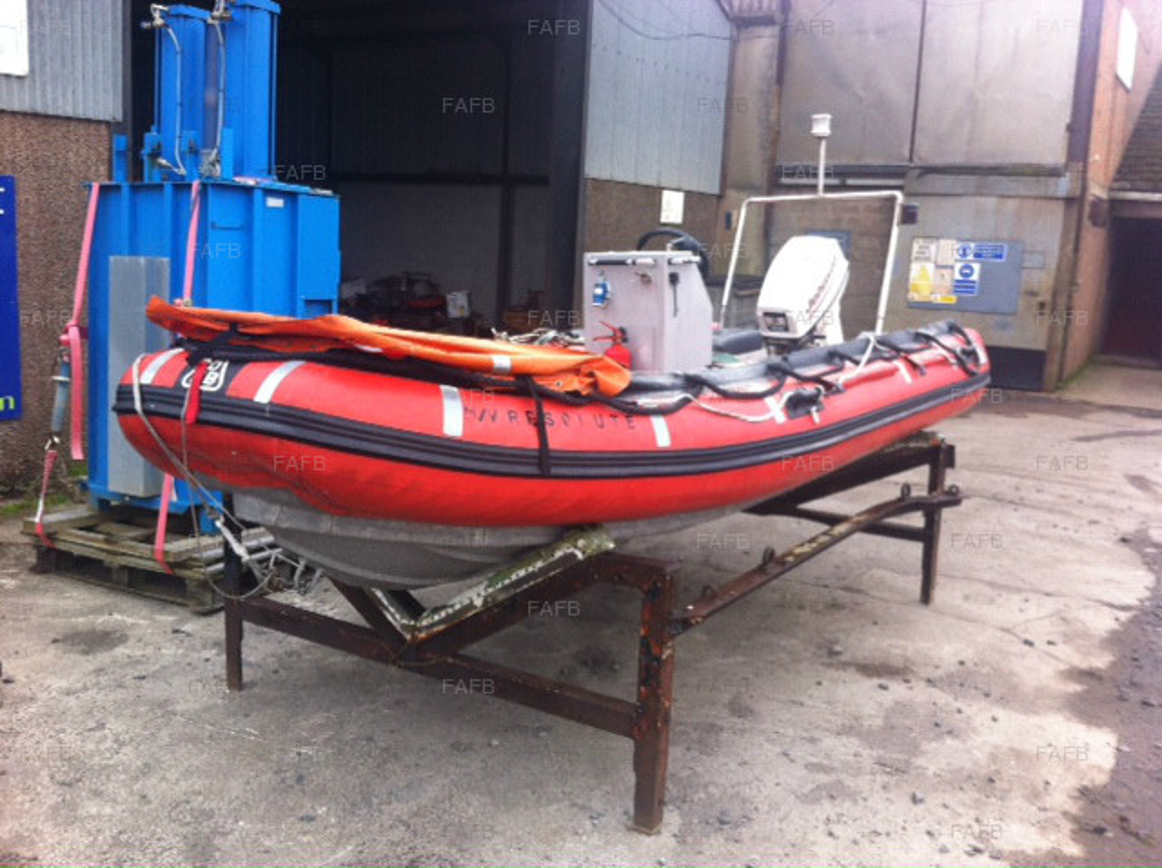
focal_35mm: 35
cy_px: 434
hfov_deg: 52.7
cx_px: 581
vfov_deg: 40.6
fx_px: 1173
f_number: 2.8
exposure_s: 1/120
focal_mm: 3.85
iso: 100
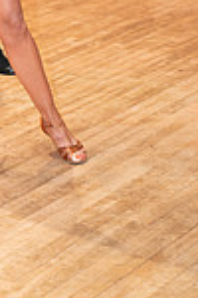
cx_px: -67
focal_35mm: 156
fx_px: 1287
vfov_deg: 12.6
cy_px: -139
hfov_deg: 8.7
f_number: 3.2
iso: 800
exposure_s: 1/60
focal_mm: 52
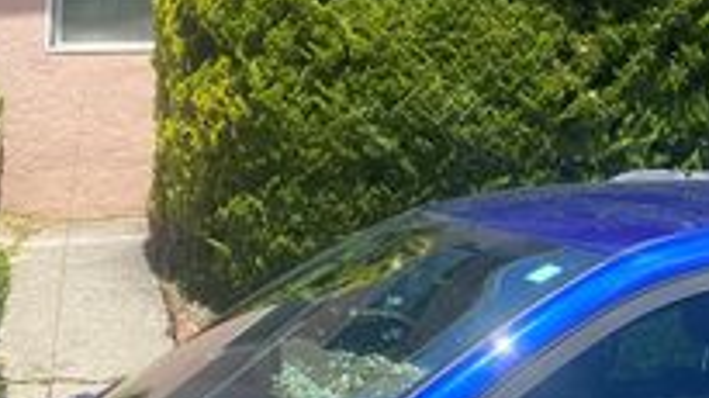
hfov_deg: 30.3
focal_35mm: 69
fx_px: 1296
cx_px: 488
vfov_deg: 16.3
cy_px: -147
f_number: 1.8
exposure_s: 1/1193
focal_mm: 4.25
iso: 32
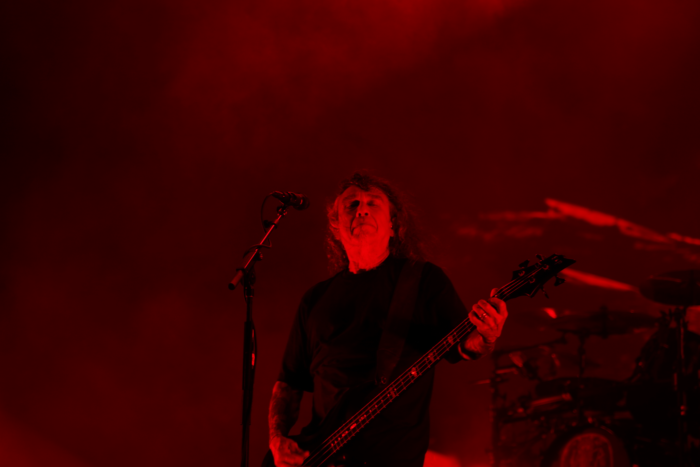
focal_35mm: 105
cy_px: 234
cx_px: 350
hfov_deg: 19.5
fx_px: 2042
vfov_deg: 13.0
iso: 200
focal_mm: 105
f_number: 4
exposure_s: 1/125
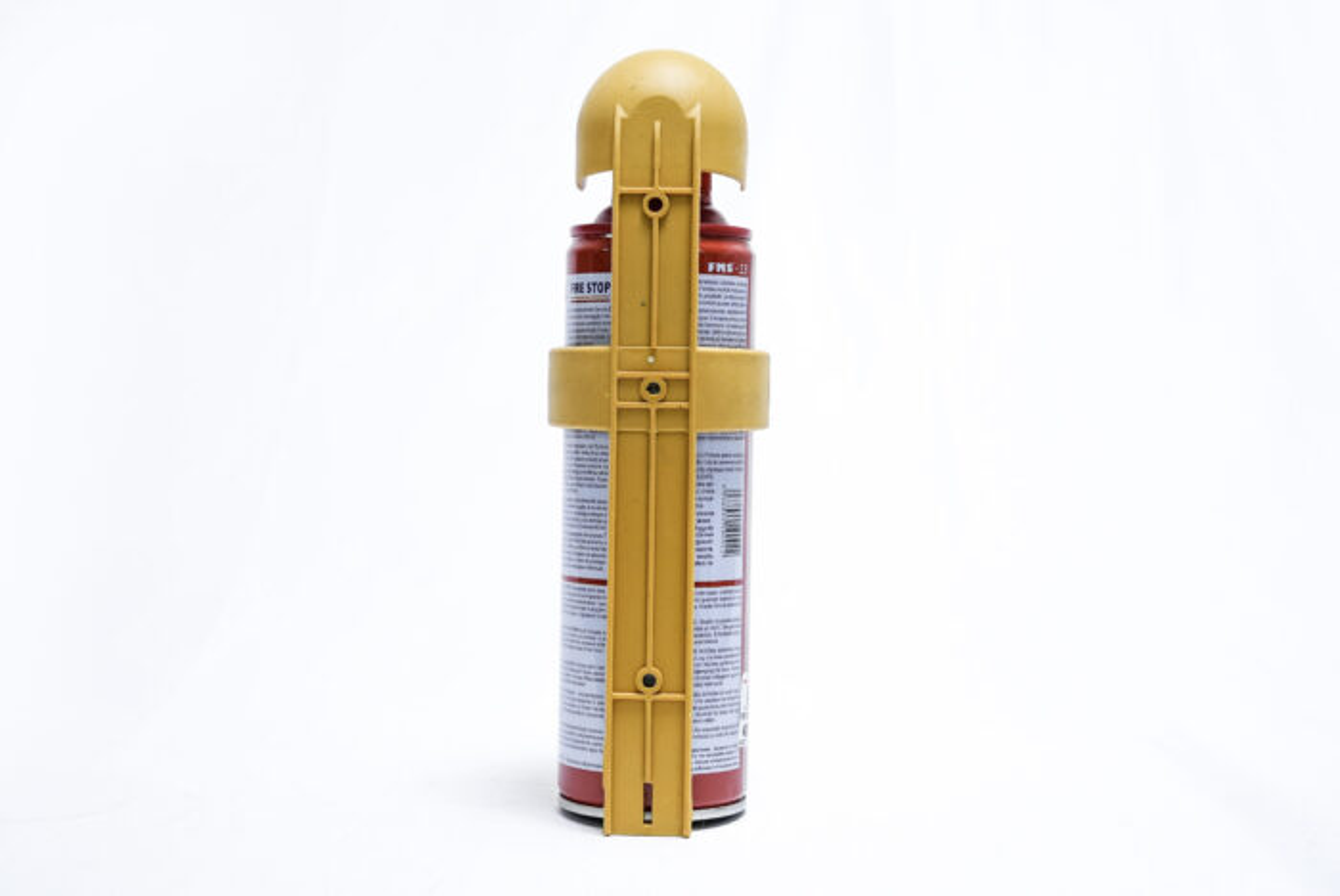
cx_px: 670
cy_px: 448
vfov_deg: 22.3
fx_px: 2272
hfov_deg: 32.9
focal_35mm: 61
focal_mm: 61
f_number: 8
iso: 3200
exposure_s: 1/250
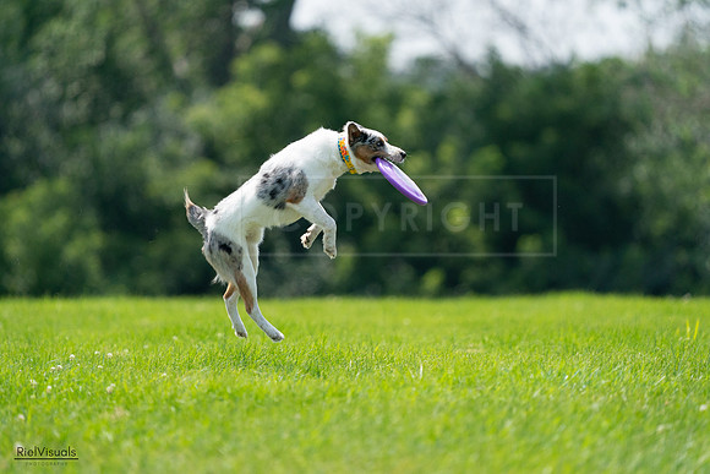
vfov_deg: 2.9
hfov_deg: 4.3
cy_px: 237
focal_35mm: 481
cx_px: 355
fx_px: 9488
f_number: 6.3
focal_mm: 481
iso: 1250
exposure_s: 1/4000
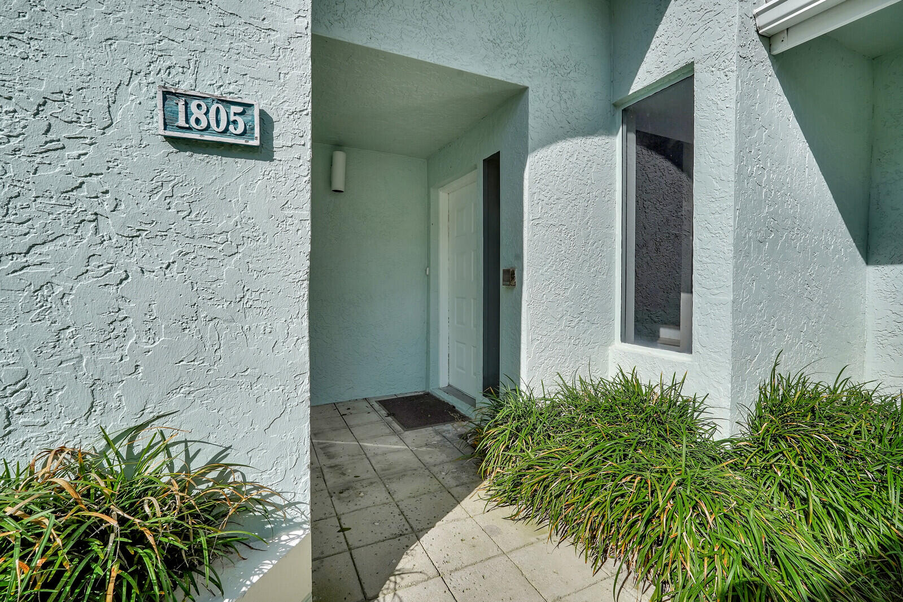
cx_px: 452
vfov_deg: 72.1
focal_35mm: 16
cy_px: 301
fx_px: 414
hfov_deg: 95.0
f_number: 11
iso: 320
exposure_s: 1/500
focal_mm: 16.5
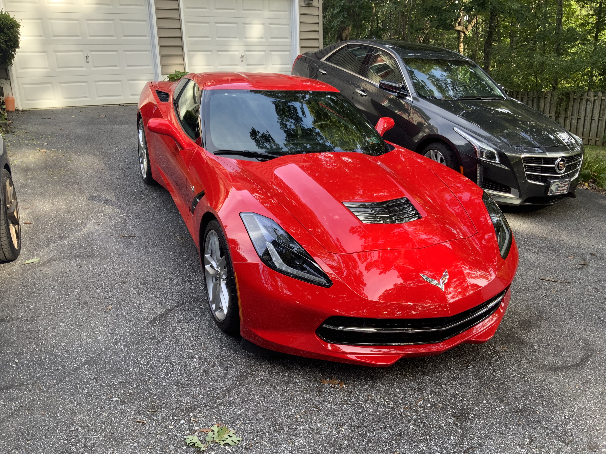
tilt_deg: -15.9
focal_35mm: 29
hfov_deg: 61.7
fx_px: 508
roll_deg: +0.6
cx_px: 303
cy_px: 227
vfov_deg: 48.2
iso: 25
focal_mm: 3
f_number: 1.8
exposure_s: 1/122
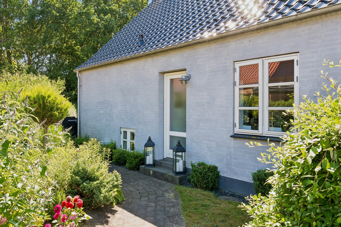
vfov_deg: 44.3
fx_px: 279
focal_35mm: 30
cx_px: 170
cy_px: 114
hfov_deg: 62.8
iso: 200
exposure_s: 1/60
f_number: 8
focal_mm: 29.5
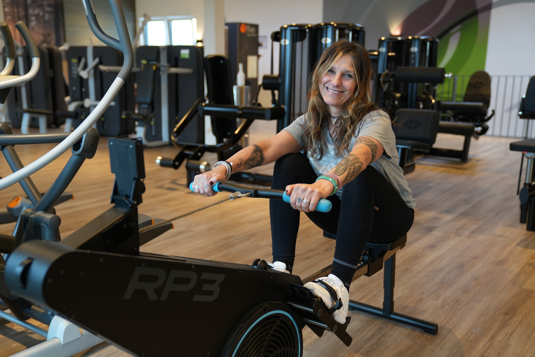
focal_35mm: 37
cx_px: 268
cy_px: 178
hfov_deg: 51.9
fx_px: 550
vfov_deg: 35.9
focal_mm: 37
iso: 1000
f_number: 2.8
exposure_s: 1/40
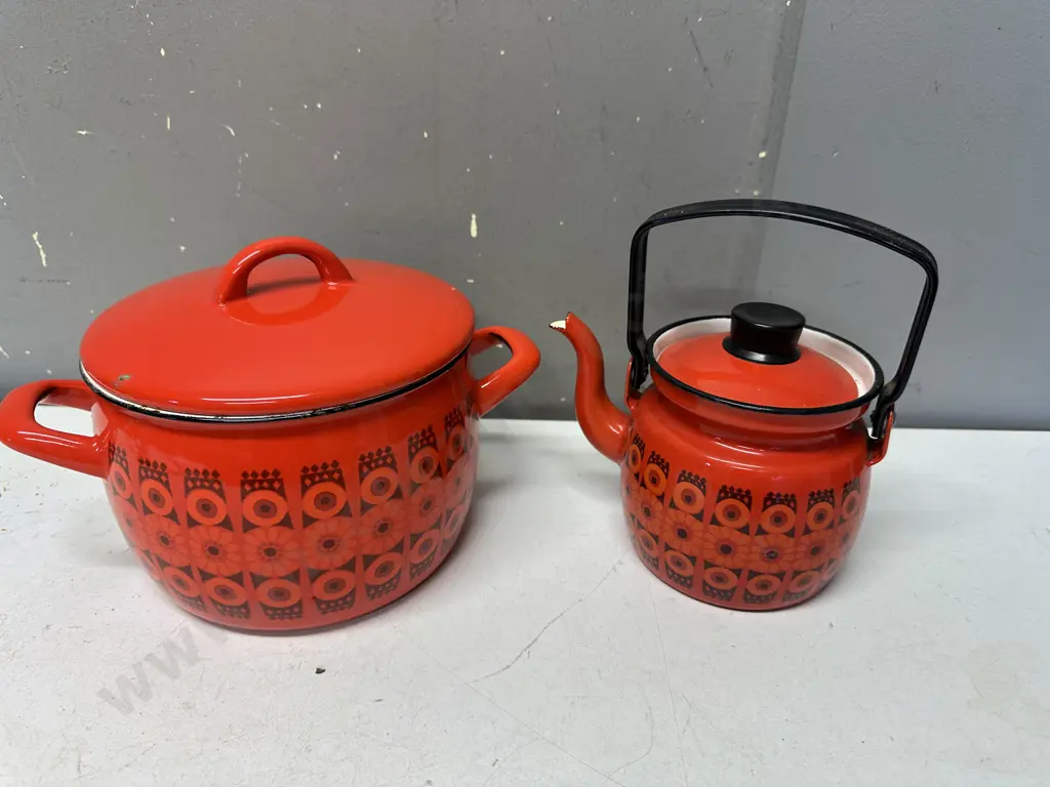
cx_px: 525
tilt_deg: -27.7
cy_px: 394
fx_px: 728
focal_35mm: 24
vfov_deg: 56.8
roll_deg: -2.3
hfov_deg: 71.6
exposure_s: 1/100
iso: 125
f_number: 1.78
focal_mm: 6.86
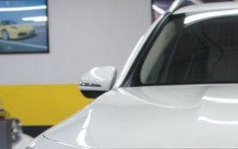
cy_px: 233
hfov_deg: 19.0
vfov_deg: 12.2
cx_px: 304
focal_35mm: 102
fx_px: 662
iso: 200
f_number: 4
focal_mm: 18
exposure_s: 1/30
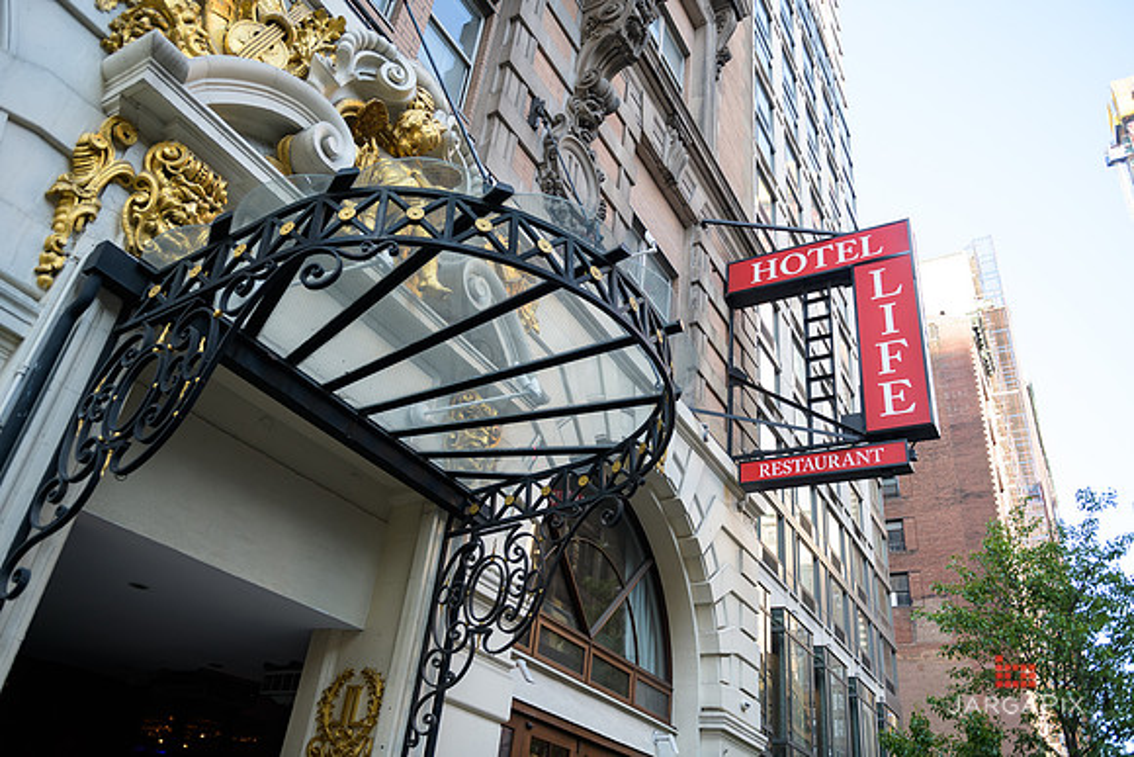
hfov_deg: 67.4
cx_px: 567
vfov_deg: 48.0
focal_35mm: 27
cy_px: 378
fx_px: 851
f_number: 3.2
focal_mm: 27
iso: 200
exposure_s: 1/250
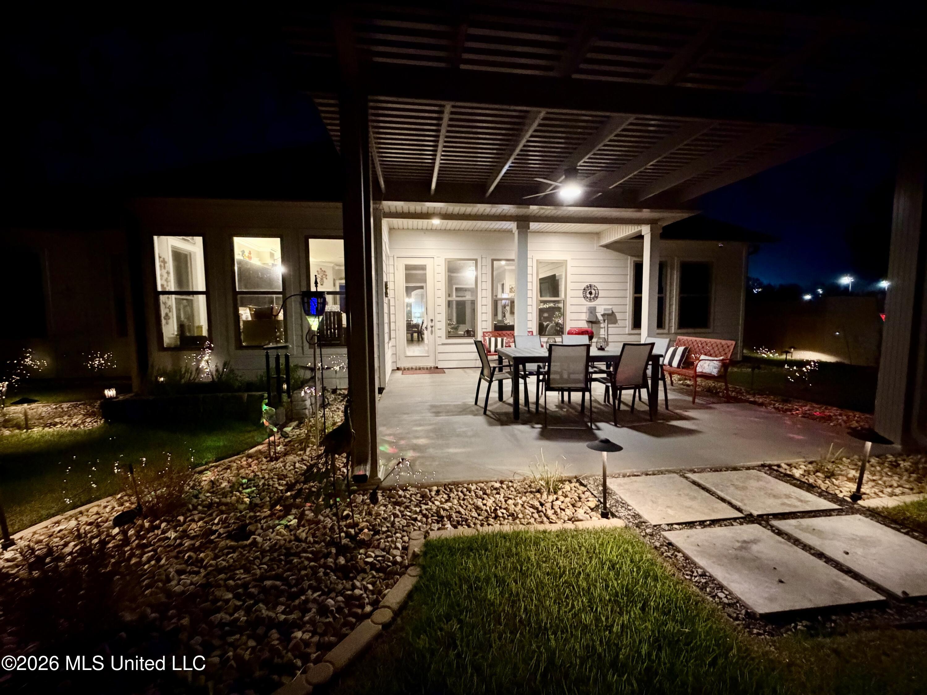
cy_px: 348
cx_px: 464
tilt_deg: -4.8
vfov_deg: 85.7
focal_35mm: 14
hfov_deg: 102.1
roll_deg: +0.8
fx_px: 375
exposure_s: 1/40
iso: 1600
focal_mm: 2.22
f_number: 2.2
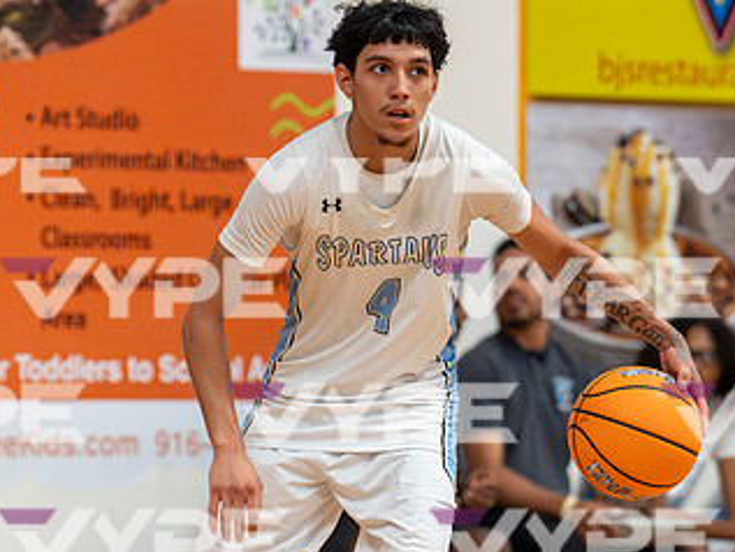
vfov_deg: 3.5
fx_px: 9027
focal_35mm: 425
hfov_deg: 4.7
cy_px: 440
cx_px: 386
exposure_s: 1/1250
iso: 10000
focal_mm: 158
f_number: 3.2
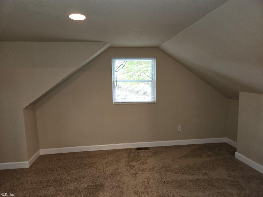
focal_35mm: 23
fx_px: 175
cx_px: 132
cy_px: 98
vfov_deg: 58.9
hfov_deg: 73.9
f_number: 1.7
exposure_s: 1/24
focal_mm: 6.3
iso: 125
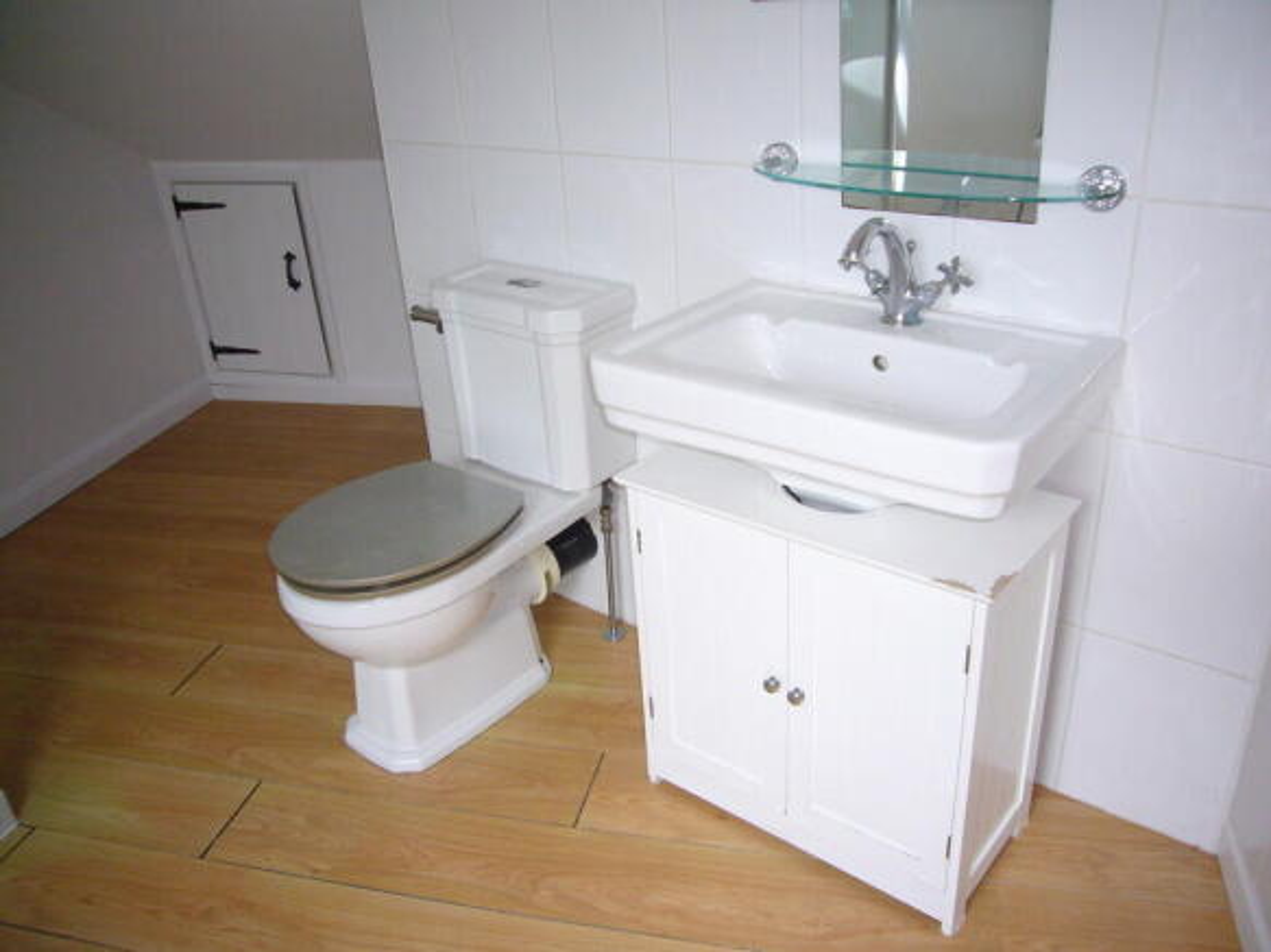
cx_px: 636
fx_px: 1028
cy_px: 476
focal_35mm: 28
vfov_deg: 49.7
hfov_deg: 63.5
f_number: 2.8
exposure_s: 1/30
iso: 160
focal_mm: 4.6
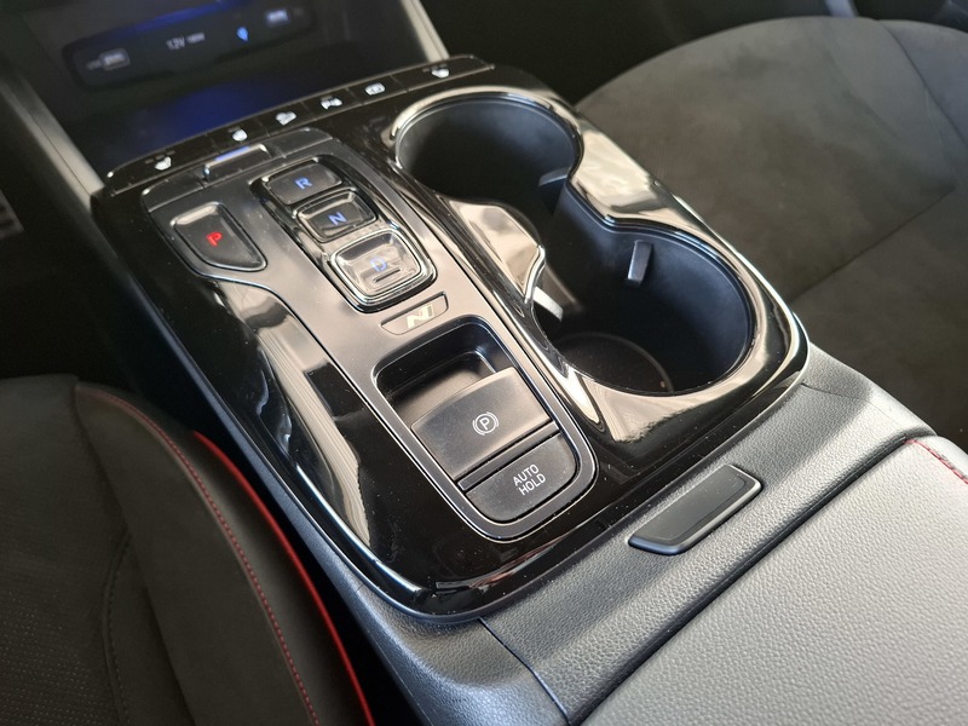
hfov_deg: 73.9
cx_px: 484
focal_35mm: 23
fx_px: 643
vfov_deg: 58.9
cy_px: 363
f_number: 1.8
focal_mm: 5.54
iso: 250
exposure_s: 1/30
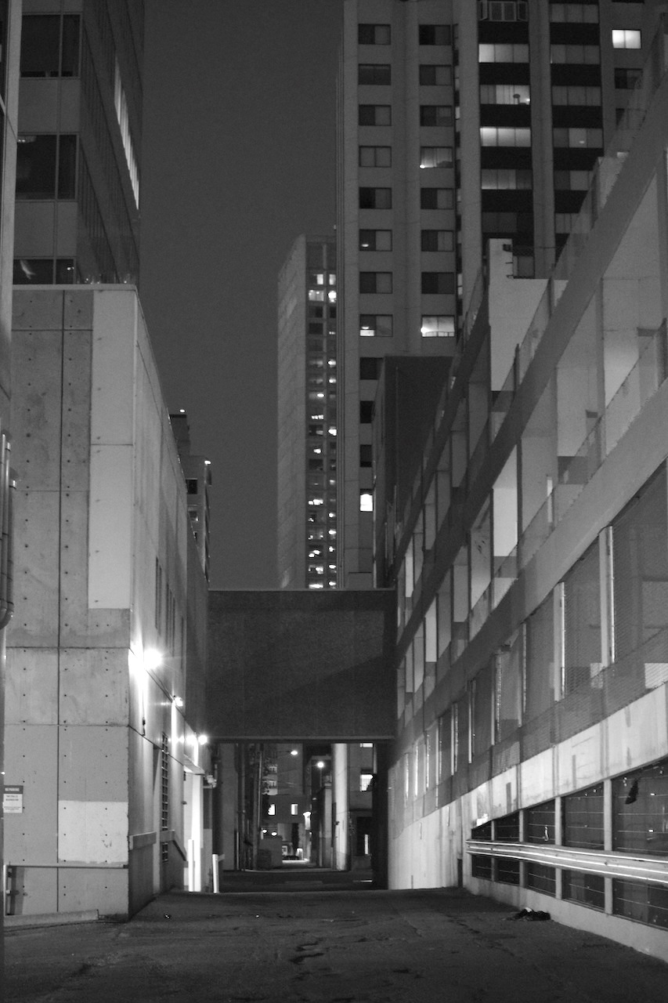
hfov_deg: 16.5
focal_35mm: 82
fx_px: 2297
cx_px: 334
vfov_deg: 24.6
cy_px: 502
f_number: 4
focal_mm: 55
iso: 6400
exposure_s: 1/60
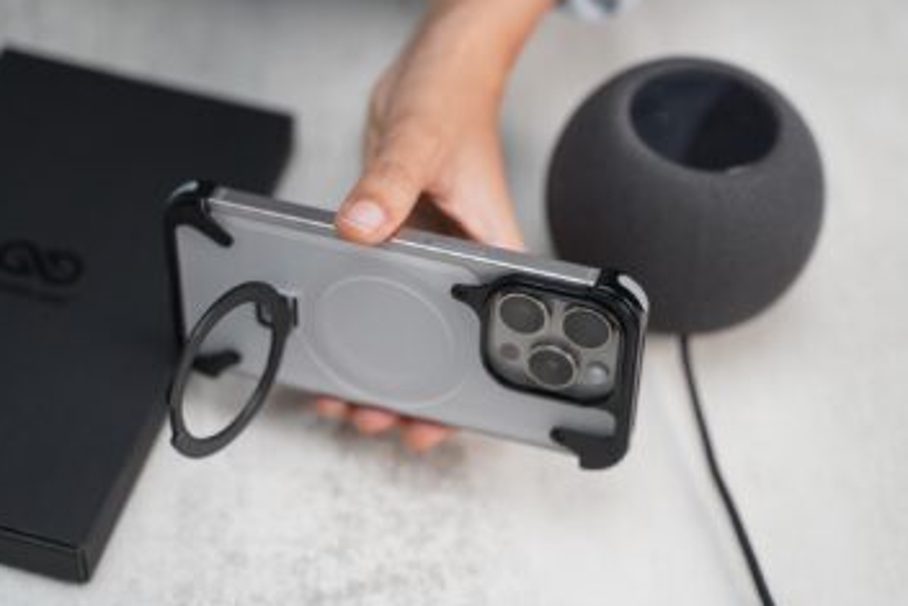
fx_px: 1690
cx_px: 462
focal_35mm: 67
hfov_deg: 30.1
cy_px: 275
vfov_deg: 20.3
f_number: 2.8
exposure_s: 1/160
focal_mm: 59
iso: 1600
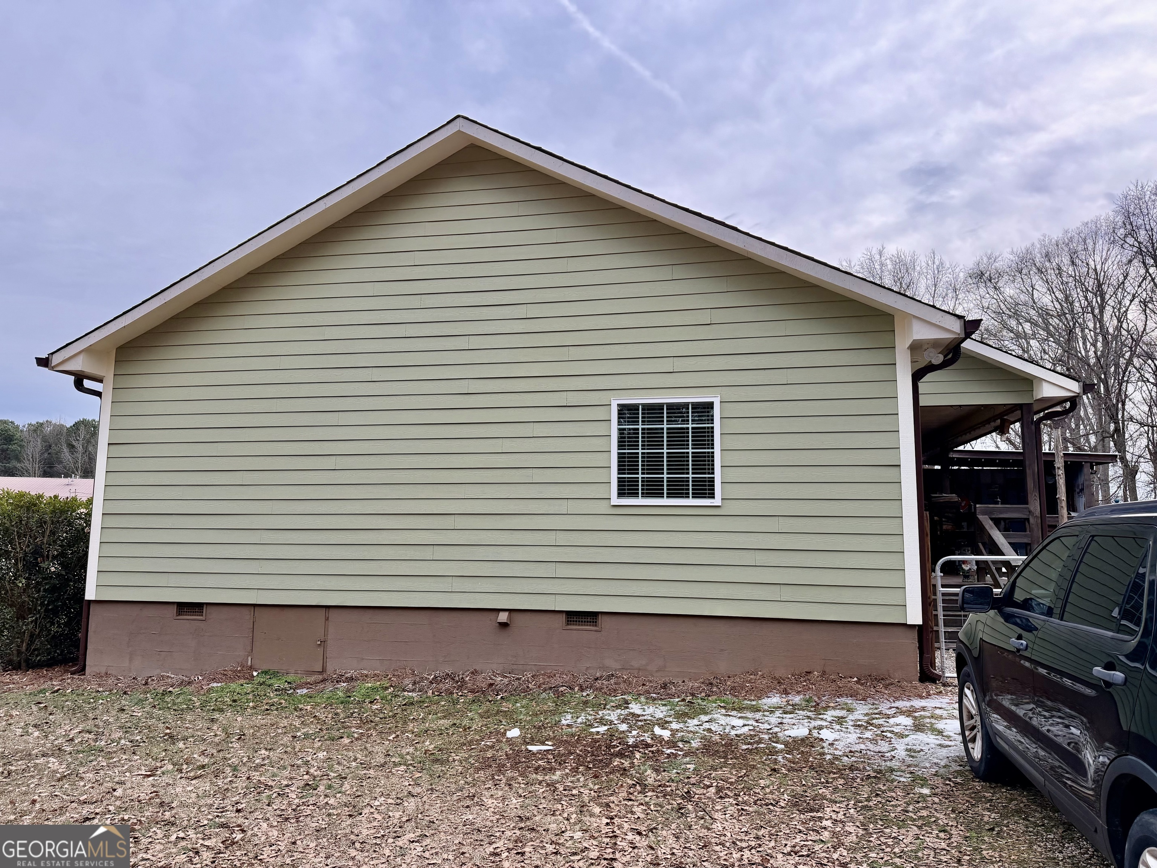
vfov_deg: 56.8
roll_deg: +0.0
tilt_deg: +6.7
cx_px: 578
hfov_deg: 71.6
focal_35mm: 24
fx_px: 802
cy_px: 434
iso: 100
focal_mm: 6.76
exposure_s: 1/643
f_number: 1.78
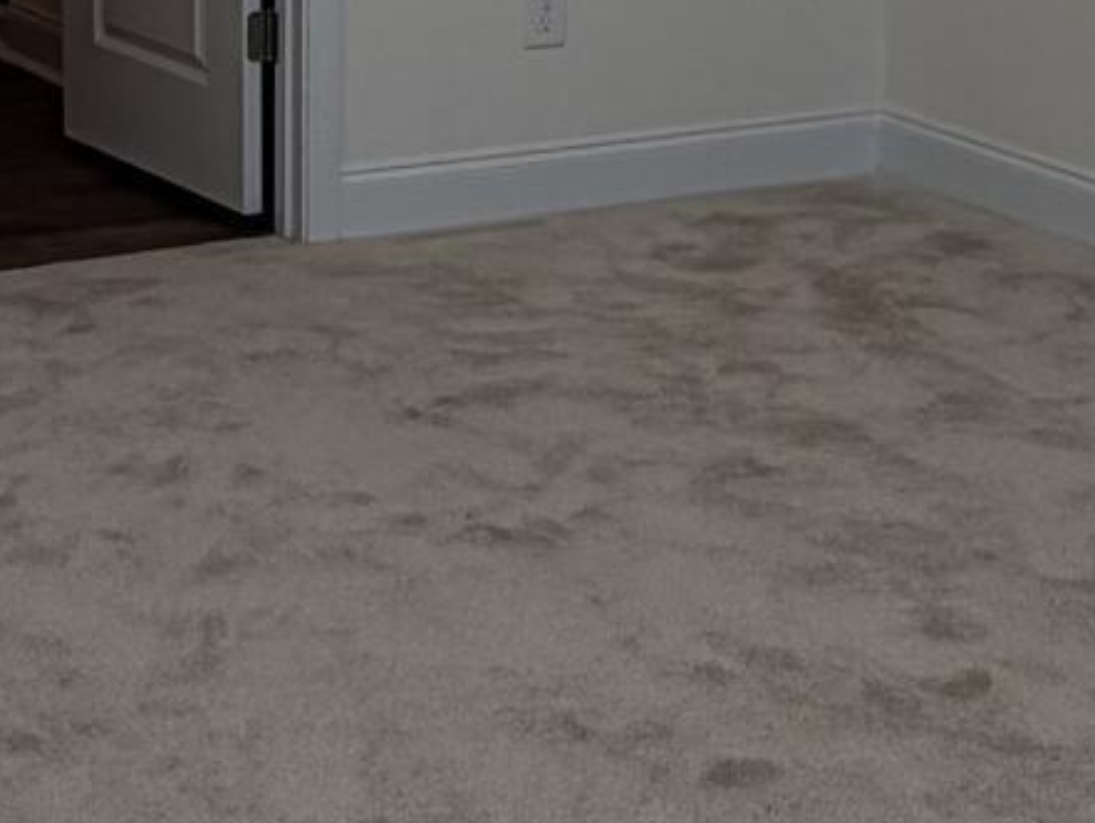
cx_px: 379
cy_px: 40
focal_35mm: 95
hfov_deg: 20.6
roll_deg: -0.1
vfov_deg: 15.3
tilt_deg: -11.5
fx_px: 3007
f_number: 2.2
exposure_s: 1/120
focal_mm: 2.22
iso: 25
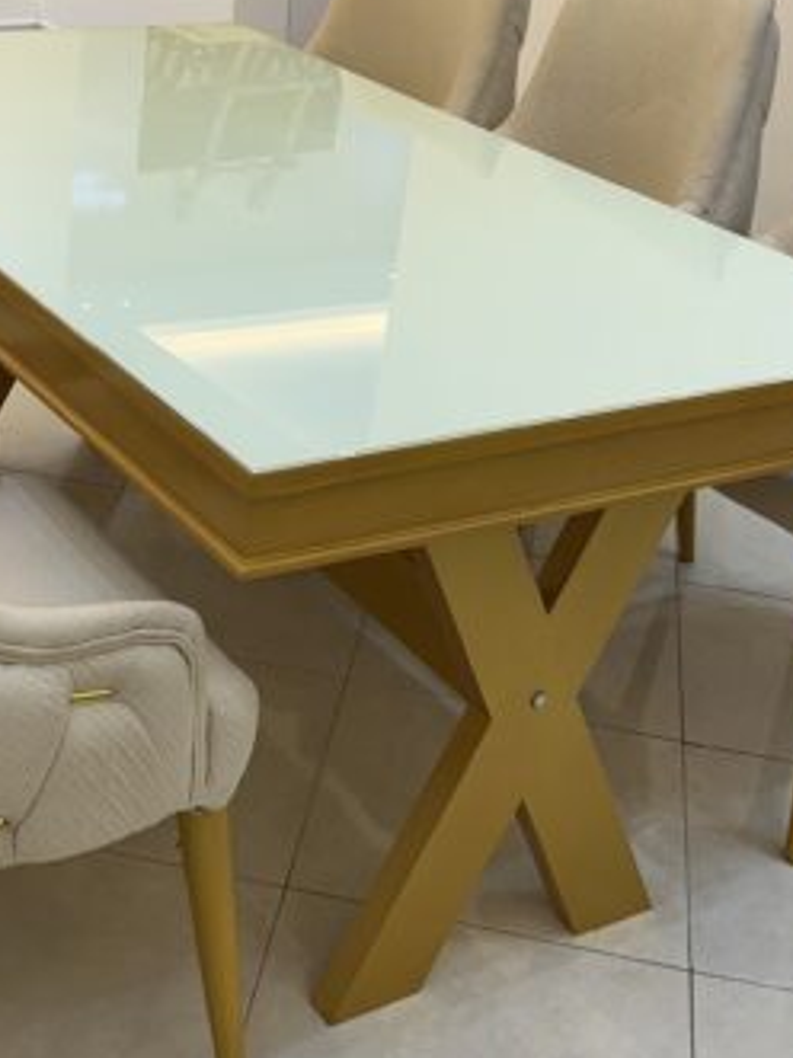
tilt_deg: -20.9
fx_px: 1773
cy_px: 307
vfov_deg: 32.8
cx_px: 265
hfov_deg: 25.1
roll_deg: -6.2
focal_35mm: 58
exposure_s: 1/100
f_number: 1.78
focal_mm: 6.86
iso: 64
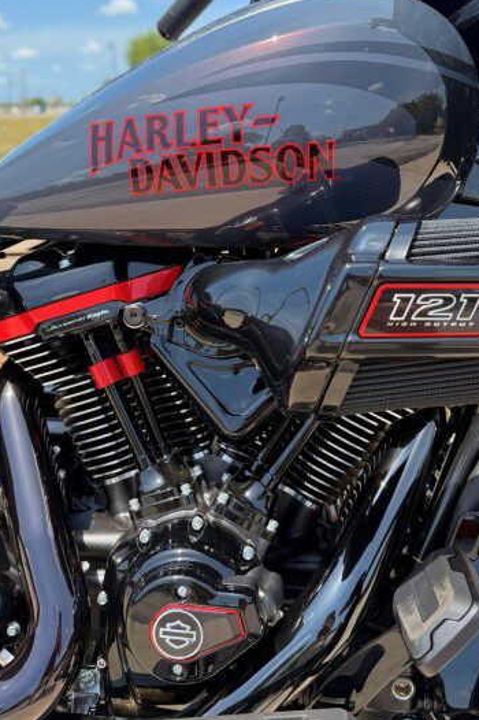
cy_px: 287
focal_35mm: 38
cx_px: 231
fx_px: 759
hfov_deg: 35.0
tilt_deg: -13.0
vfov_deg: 50.4
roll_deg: +1.5
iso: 100
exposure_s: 1/1385
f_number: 1.78
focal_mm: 6.76
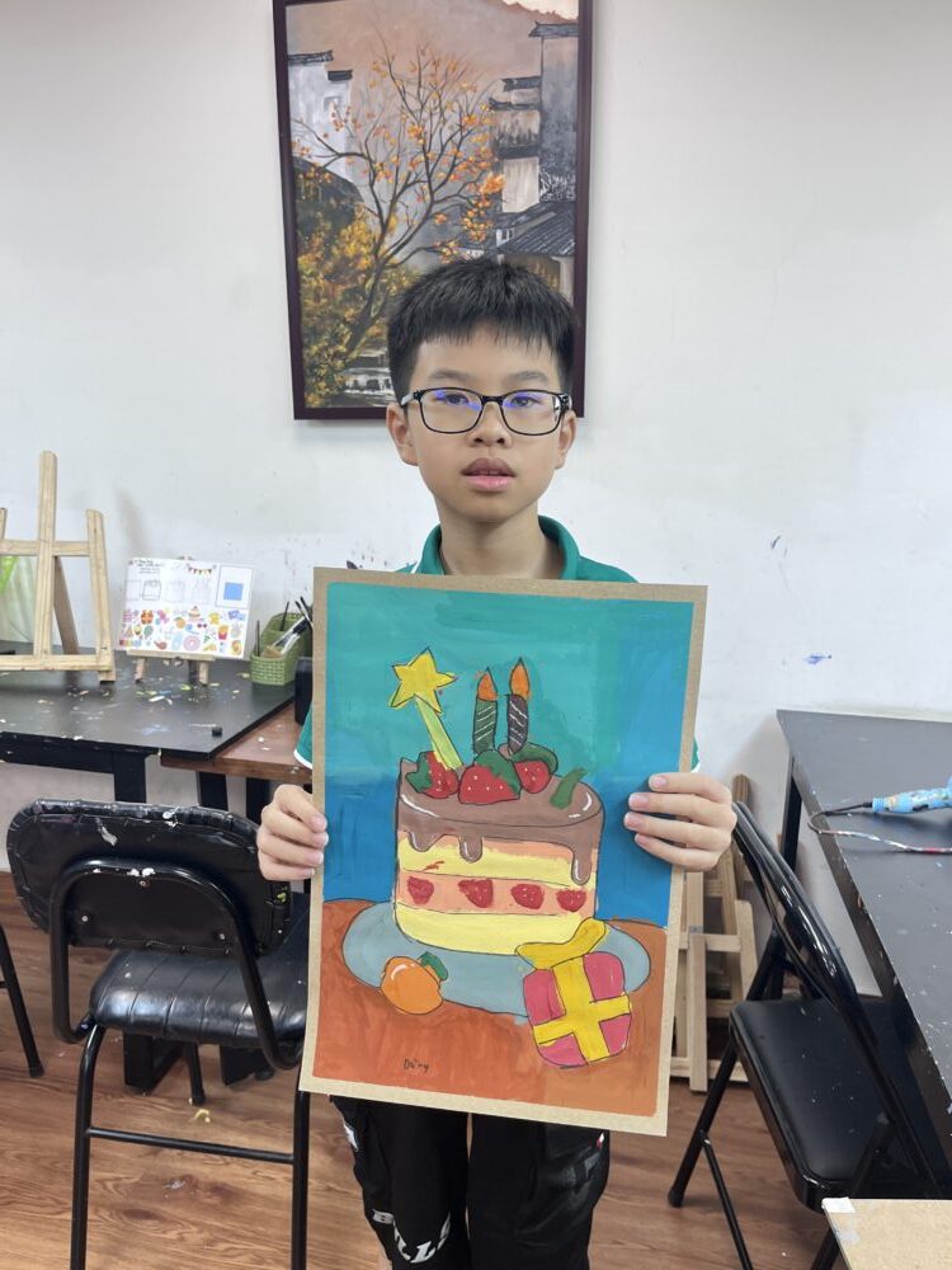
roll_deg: -1.4
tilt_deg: -13.3
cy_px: 635
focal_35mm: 26
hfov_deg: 53.1
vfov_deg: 67.3
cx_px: 476
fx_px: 953
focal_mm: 5.1
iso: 125
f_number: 1.6
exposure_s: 1/112
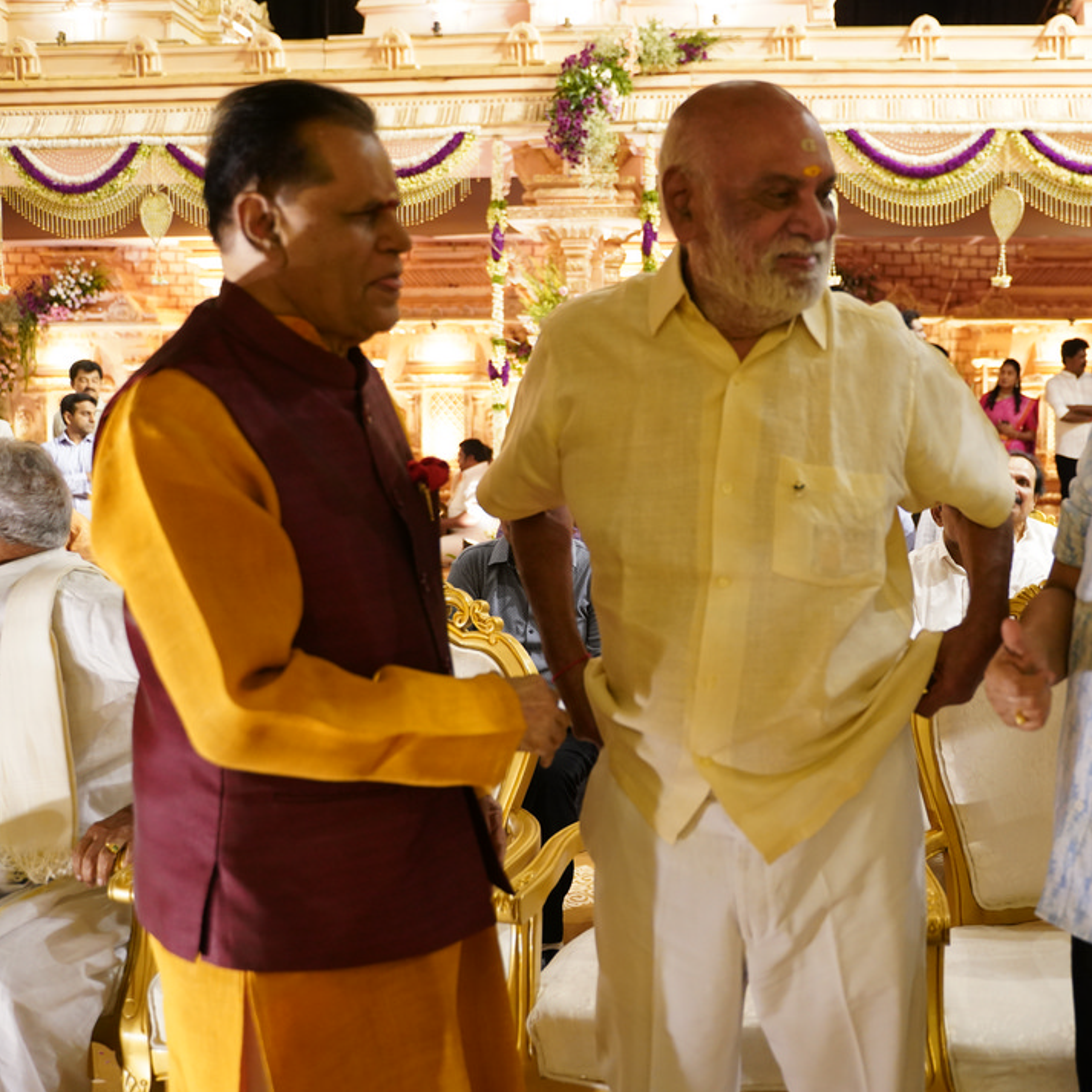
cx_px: 754
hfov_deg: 45.1
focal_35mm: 36
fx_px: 1285
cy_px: 550
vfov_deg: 46.0
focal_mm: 28
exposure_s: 1/125
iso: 2500
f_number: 2.8
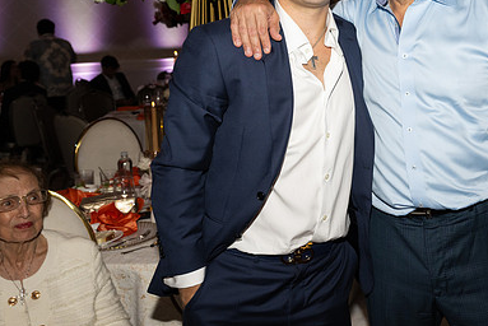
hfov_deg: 36.6
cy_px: 75
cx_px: 403
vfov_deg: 25.7
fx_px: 705
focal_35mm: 52
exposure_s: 1/100
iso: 800
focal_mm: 30.5
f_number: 5.6
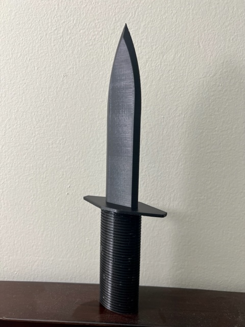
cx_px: 122
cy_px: 164
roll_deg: -0.3
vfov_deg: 67.3
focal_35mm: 26
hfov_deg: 53.1
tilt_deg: -7.7
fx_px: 245
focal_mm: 5.7
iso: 125
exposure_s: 1/60
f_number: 1.5
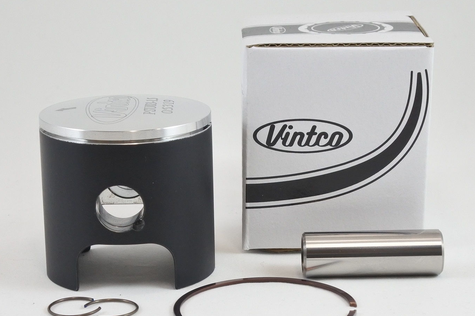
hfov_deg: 27.7
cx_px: 233
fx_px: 963
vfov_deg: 18.6
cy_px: 189
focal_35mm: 73
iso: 500
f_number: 4.8
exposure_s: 1/125
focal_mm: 20.6
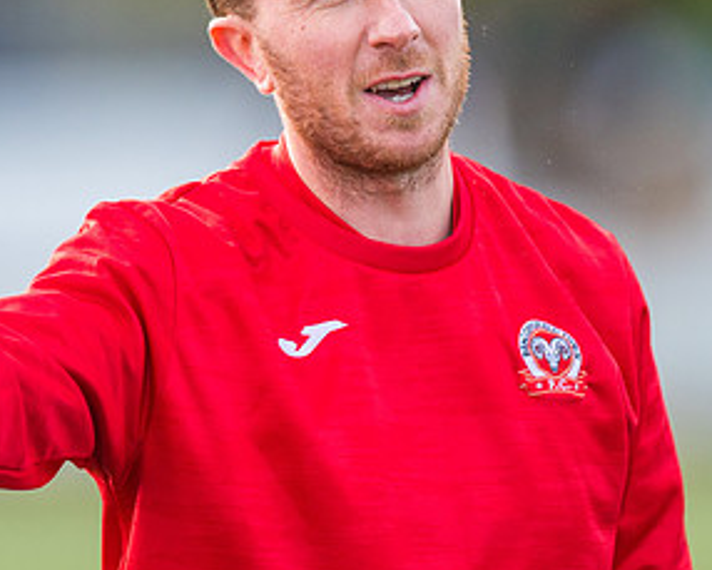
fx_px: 22049
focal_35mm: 1046
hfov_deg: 1.8
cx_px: 264
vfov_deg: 1.5
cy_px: 215
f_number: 2.8
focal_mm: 400
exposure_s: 1/3200
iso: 800
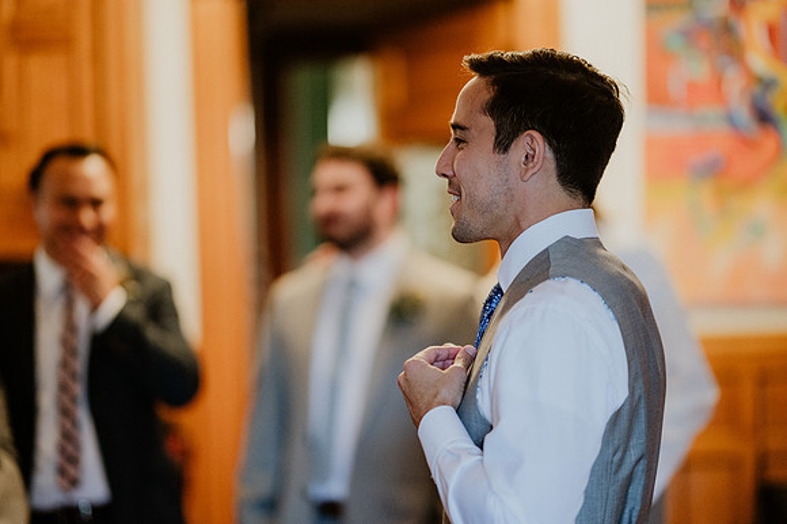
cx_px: 394
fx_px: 2359
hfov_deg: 18.9
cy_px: 262
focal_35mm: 108
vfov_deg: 12.7
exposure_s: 1/320
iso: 1600
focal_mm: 105
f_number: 1.4
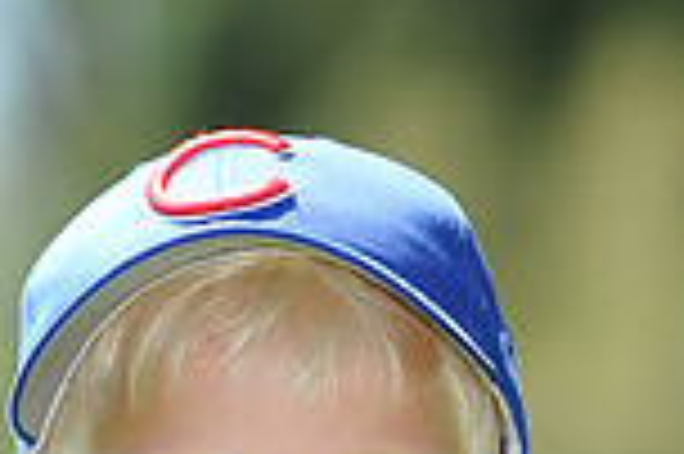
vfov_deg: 1.8
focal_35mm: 762
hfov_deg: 2.7
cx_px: 396
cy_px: 778
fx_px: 14462
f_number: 4.5
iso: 200
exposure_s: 1/500
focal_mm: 200
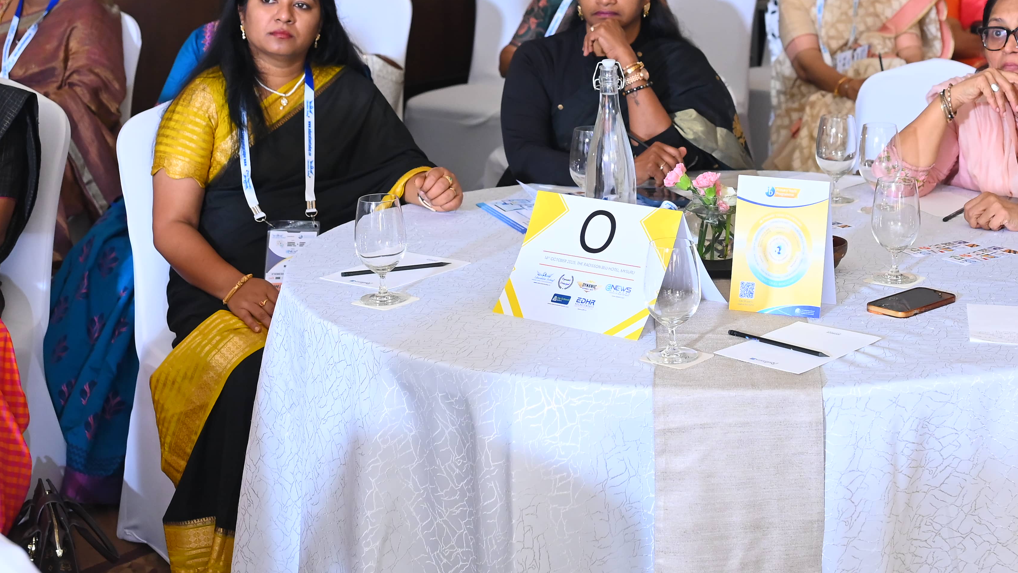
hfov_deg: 30.4
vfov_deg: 17.4
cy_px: 132
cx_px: 670
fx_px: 1863
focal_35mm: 69
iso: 1600
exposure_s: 1/160
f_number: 4
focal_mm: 37
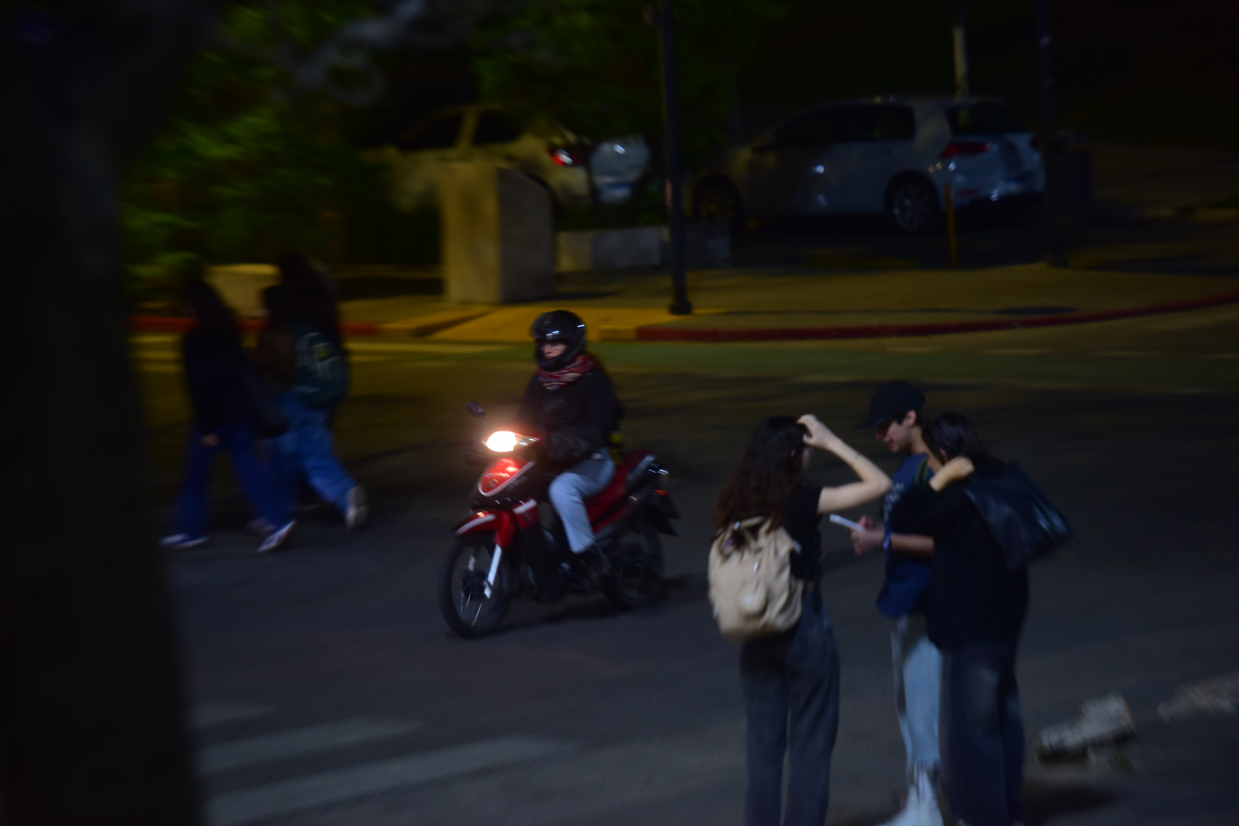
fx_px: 6195
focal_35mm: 180
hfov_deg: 11.4
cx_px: 620
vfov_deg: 7.6
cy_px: 413
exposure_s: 1/40
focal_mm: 180
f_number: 2.8
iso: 1250
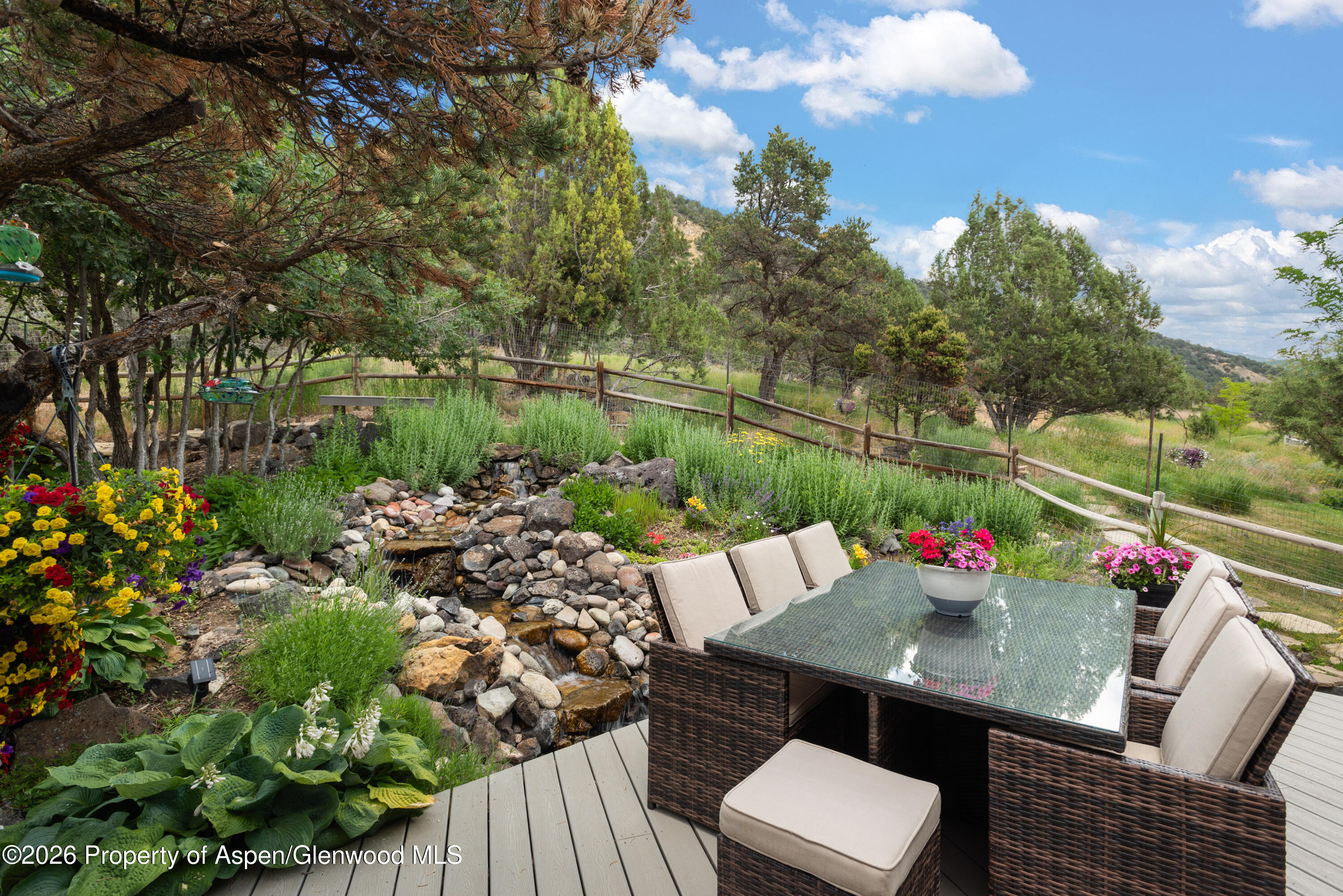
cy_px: 448
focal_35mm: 17
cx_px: 672
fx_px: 634
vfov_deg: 70.5
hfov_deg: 93.3
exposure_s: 1/25
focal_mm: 17
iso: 100
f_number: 7.1
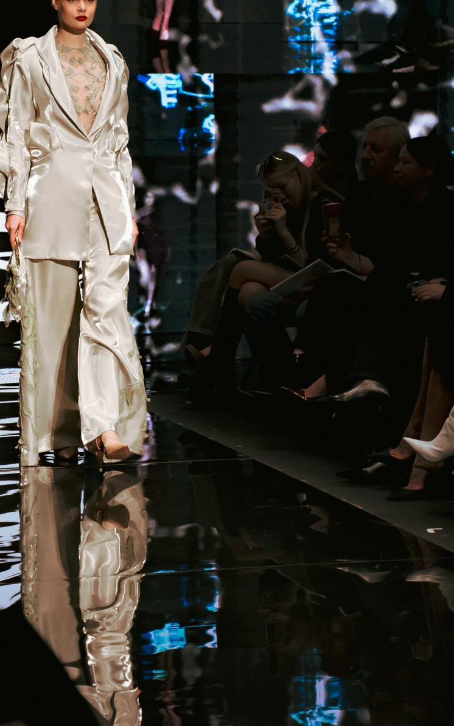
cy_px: 203
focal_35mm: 123
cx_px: 160
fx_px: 2434
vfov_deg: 16.9
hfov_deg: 10.6
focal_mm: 75
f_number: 5
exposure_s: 1/125
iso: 2000
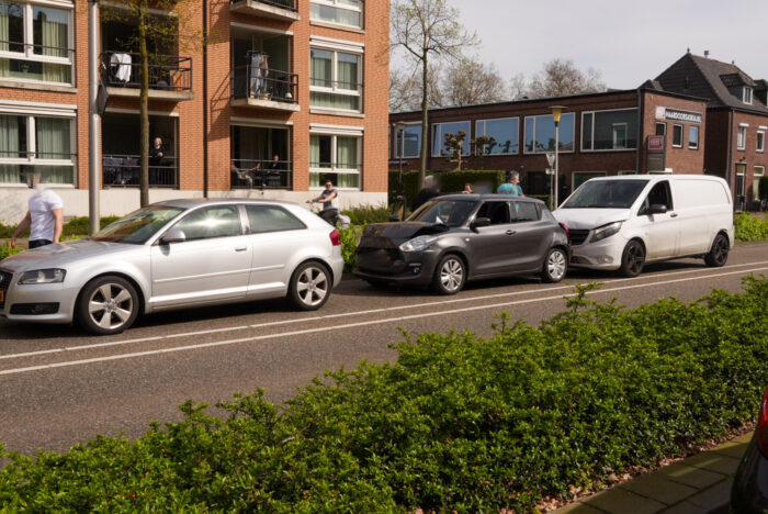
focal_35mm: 36
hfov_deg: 53.1
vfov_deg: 36.9
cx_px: 384
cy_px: 257
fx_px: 769
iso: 160
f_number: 14
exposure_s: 1/200
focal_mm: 24
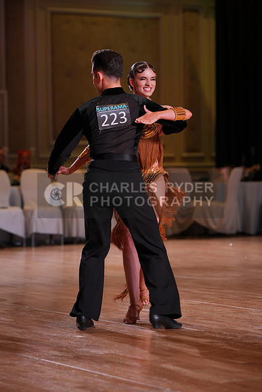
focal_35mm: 122
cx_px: 131
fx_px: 1331
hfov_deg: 11.2
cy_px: 196
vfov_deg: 16.8
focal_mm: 122
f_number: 3.5
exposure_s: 1/400
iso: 500
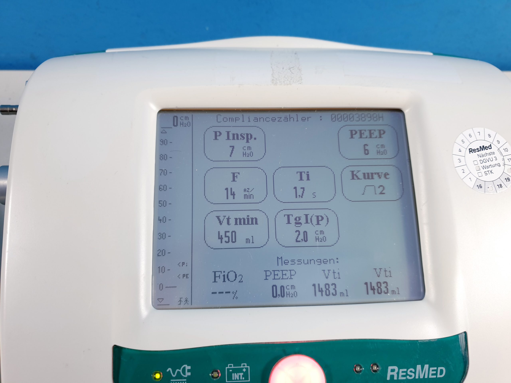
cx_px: 256
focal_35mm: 26
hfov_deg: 67.3
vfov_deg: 53.1
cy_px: 192
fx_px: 384
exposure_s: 1/100
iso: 50
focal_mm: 4.3
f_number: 1.5
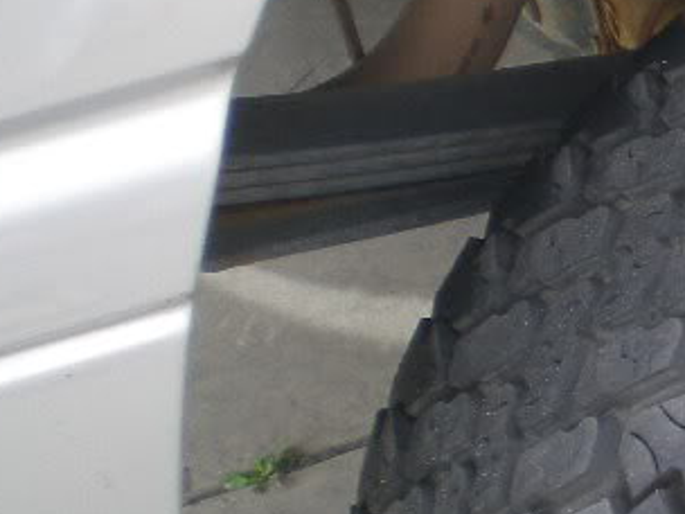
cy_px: 110
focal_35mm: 128
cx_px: 1120
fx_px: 2533
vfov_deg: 11.5
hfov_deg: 14.1
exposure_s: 1/88
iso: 50
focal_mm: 6.3
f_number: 3.1
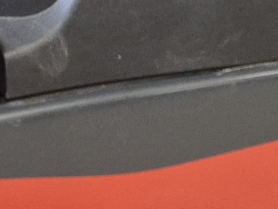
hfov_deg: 12.6
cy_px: -476
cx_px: 49
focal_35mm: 156
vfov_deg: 7.8
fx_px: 1252
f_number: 1.8
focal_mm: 5.4
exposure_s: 1/100
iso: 640
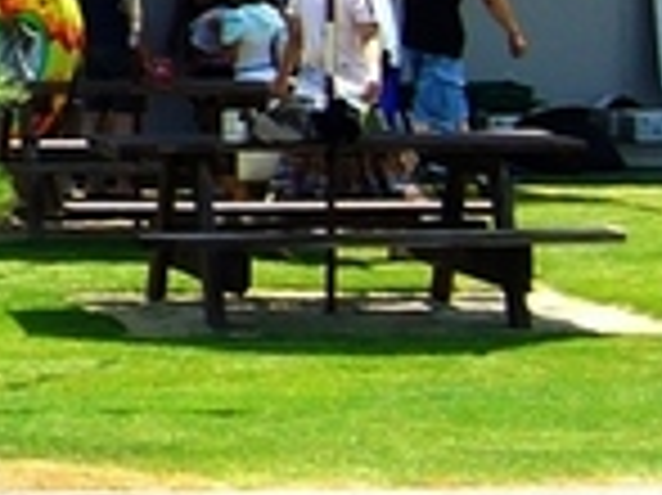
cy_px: -178
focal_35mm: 245
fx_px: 4682
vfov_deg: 6.0
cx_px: -887
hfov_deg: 7.6
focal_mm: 5.7
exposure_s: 1/320
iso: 80
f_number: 3
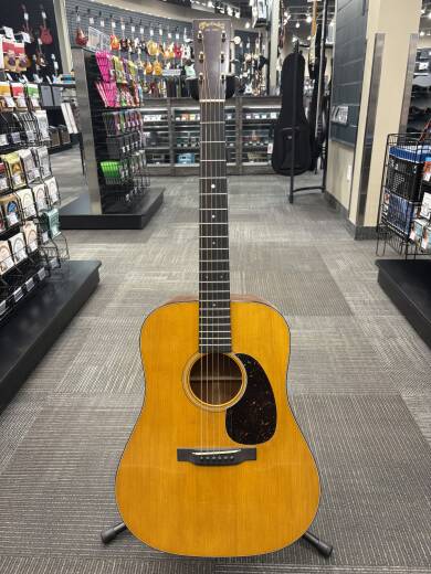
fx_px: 432
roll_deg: +1.8
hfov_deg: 53.1
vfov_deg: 67.3
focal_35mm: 26
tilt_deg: -20.8
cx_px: 216
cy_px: 287
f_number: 1.6
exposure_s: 1/60
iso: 100
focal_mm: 5.96
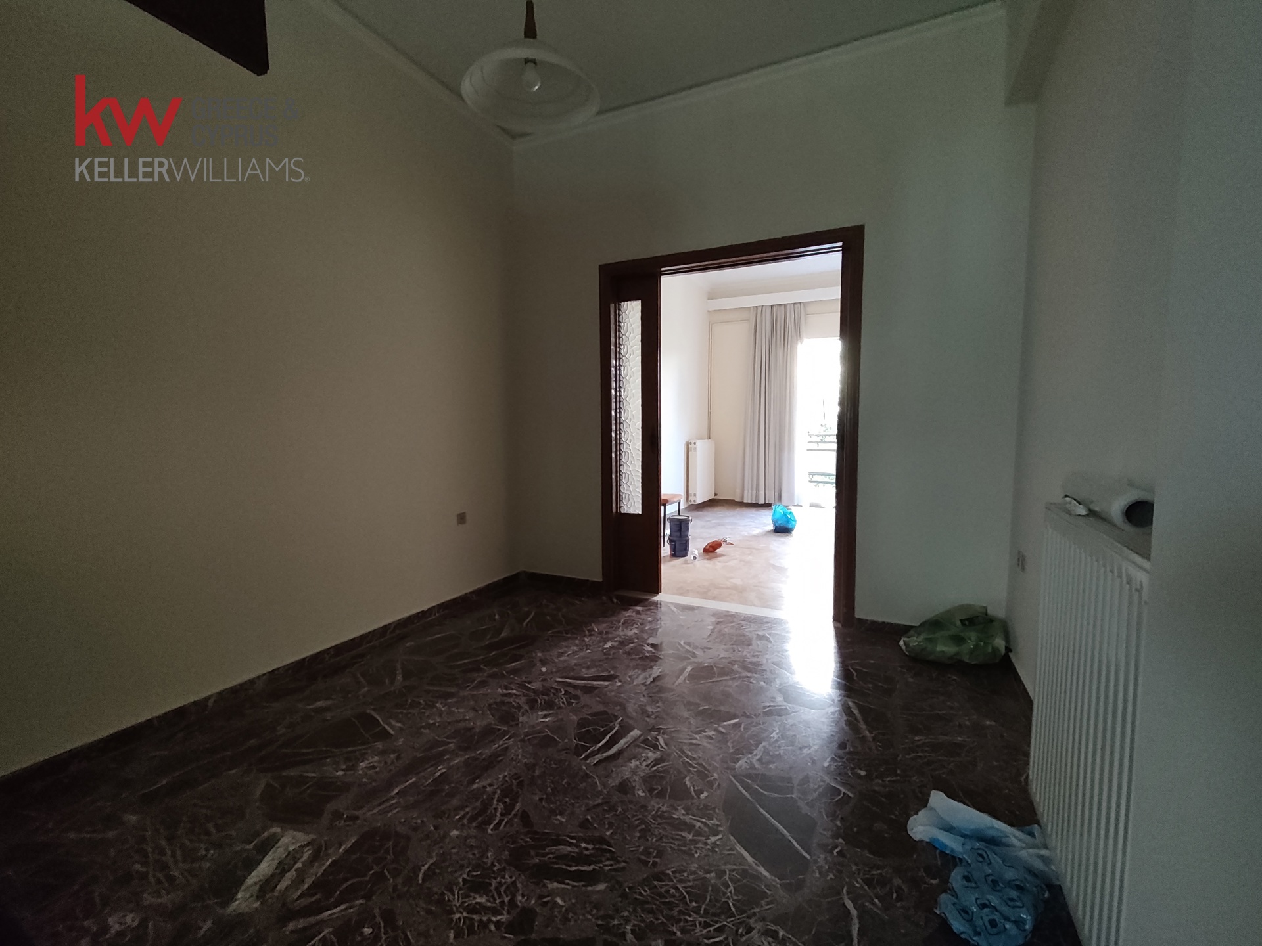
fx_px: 547
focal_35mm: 15
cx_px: 631
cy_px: 473
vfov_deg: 81.7
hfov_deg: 98.2
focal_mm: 1.67
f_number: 2.2
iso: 640
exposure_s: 1/44.5
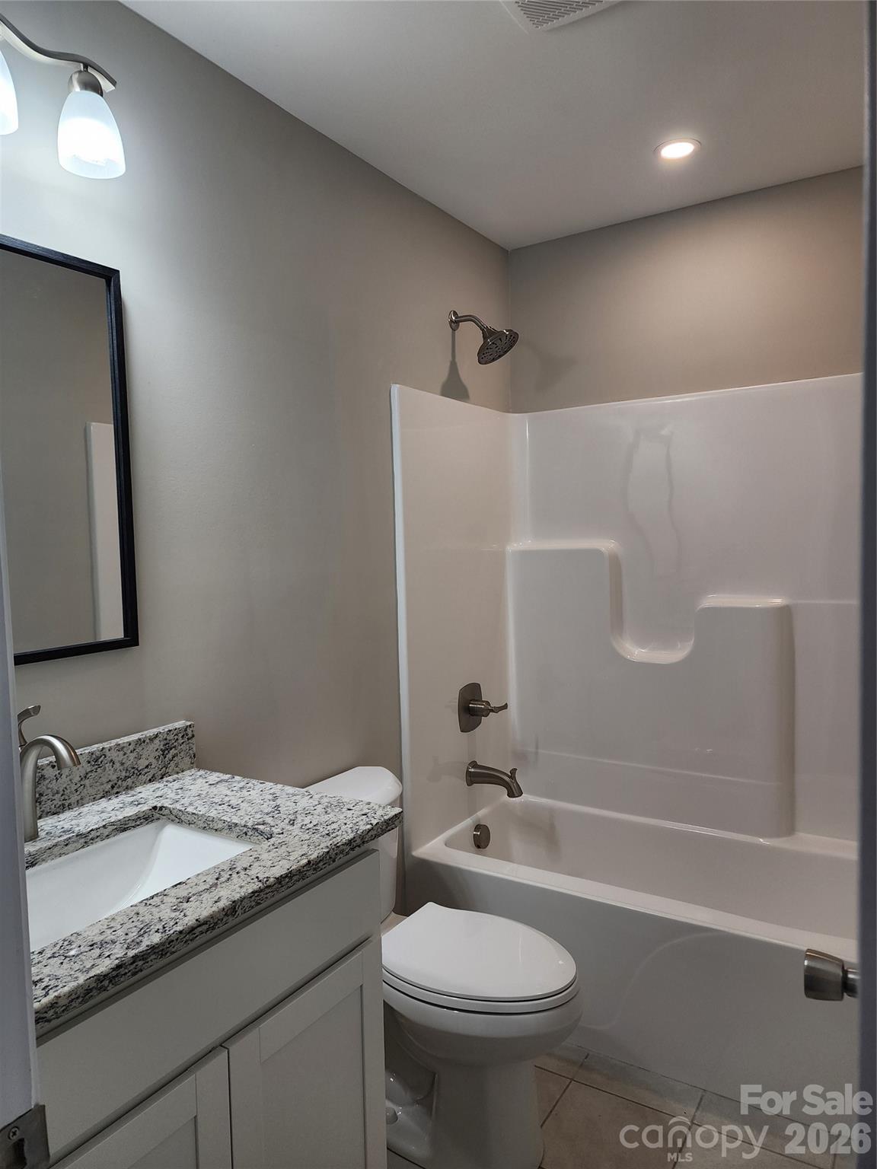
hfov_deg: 58.9
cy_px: 584
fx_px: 777
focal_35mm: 23
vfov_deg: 73.9
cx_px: 438
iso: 125
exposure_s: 1/180
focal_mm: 6.4
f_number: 1.8
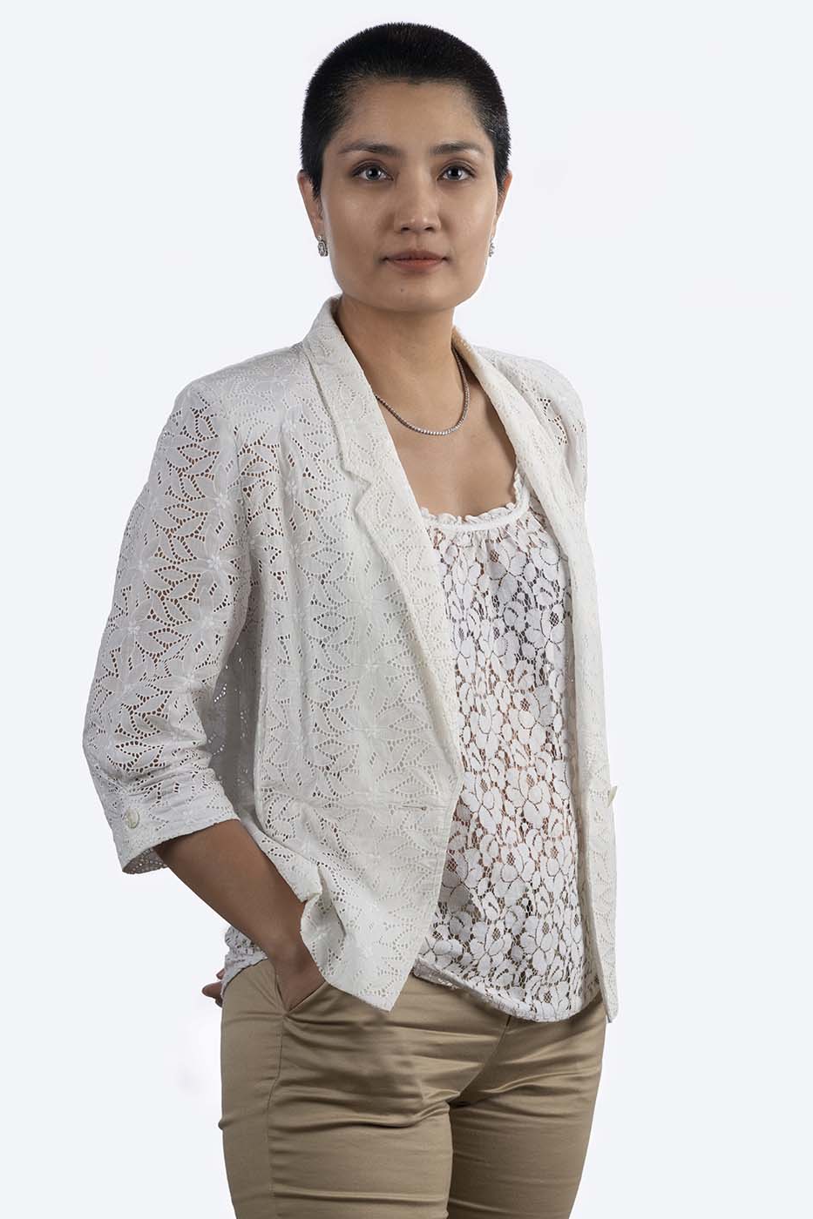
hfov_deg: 12.7
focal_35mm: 108
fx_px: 3659
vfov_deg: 18.9
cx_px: 401
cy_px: 599
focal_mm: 105
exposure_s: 1/250
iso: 100
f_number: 9
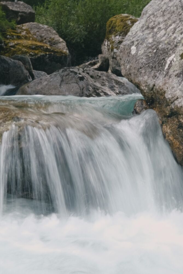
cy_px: 190
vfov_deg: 35.8
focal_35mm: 55
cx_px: 61
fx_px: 419
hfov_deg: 24.5
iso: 160
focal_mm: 15.1
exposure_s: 1/10
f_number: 16
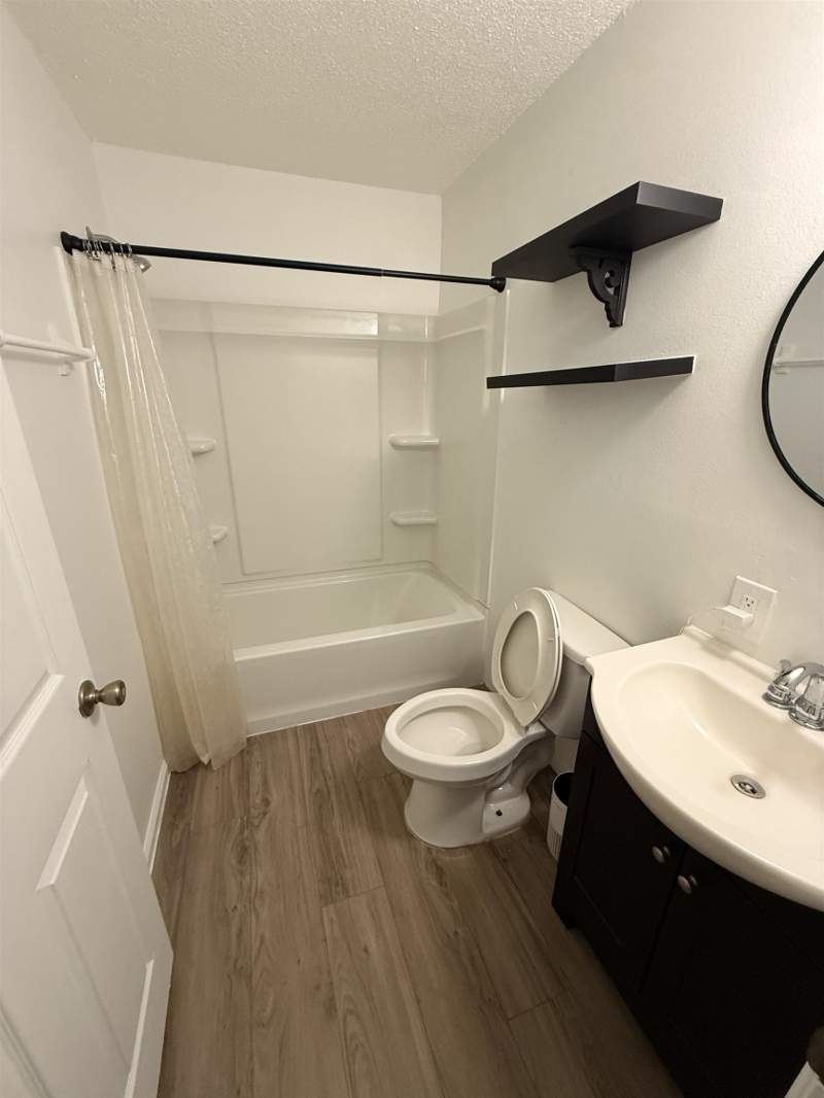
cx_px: 412
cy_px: 549
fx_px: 444
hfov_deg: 85.7
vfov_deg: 102.1
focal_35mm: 14
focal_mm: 2.22
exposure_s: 1/60
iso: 250
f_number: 2.2
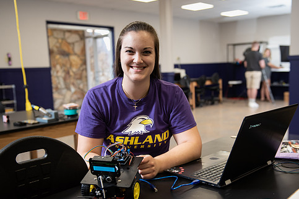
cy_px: 115
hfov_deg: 46.4
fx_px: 349
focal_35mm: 42
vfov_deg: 31.8
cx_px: 155
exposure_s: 1/200
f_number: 3.5
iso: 640
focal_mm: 35
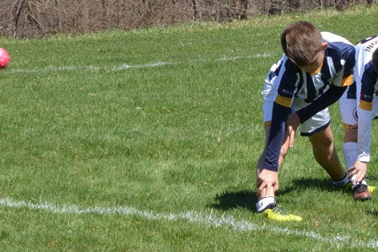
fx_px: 2752
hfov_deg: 7.6
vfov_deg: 5.2
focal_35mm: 262
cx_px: 656
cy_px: 61
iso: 720
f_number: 22
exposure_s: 1/160
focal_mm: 70
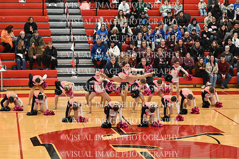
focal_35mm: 105
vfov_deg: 13.0
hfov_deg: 19.5
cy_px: 80
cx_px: 120
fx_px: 697
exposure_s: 1/320
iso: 8000
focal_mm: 70
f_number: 4
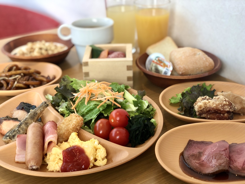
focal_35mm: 52
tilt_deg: -25.9
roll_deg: +2.4
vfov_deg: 28.0
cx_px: 122
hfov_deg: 36.8
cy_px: 92
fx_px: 368
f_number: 2.4
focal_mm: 6
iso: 20
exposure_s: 1/60
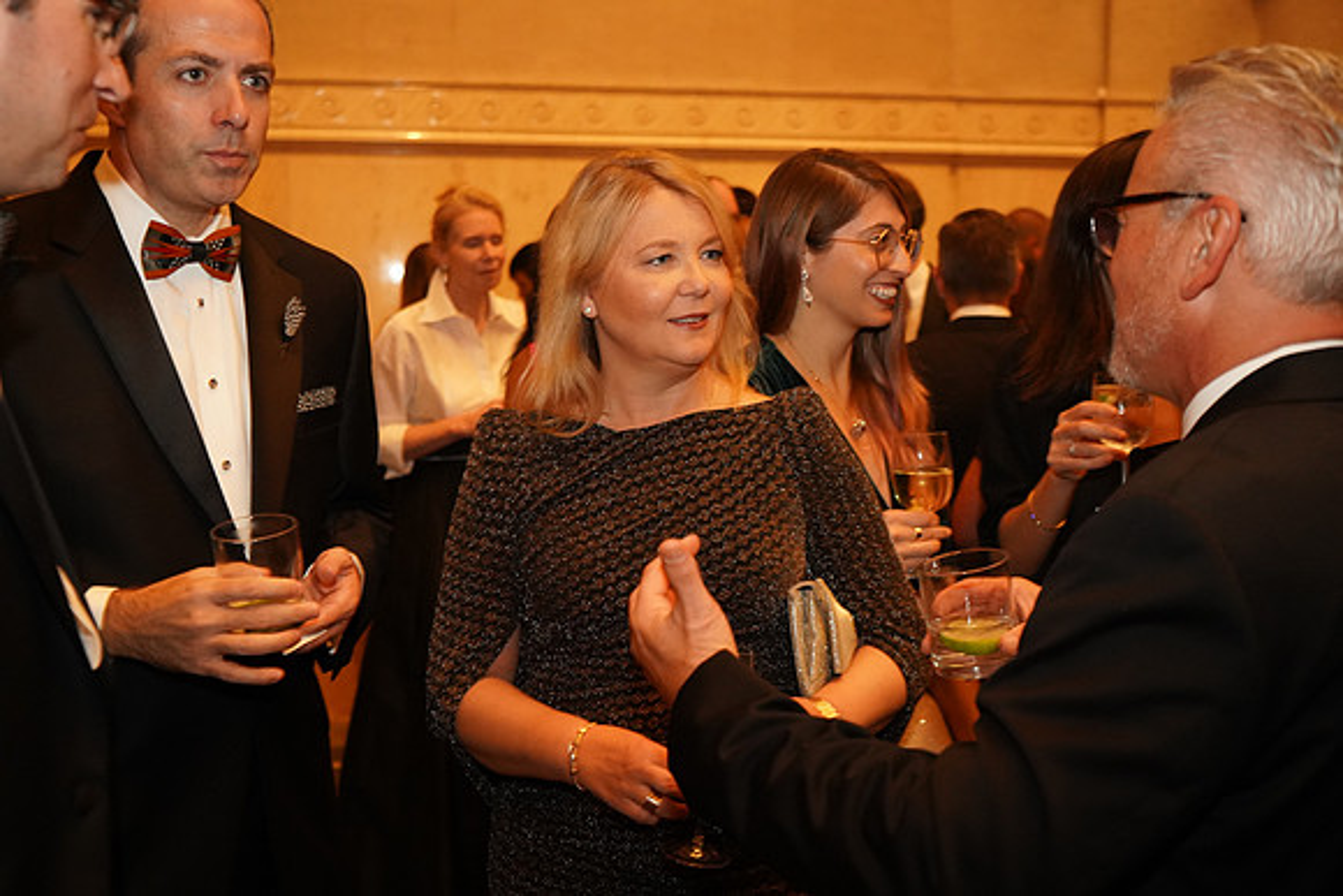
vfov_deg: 31.9
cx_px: 672
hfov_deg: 46.4
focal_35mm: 42
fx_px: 1567
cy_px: 448
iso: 6400
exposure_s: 1/125
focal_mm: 42
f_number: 4
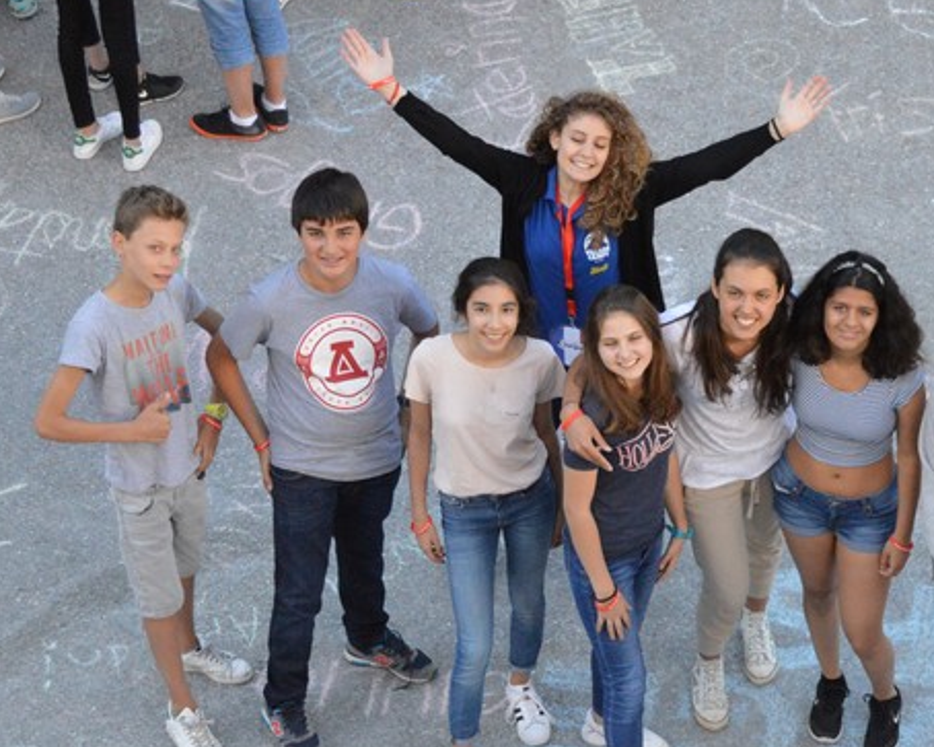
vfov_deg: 16.6
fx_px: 2544
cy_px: 612
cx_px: 683
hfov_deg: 20.7
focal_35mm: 92
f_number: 4.5
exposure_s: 1/1000
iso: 2500
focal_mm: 29
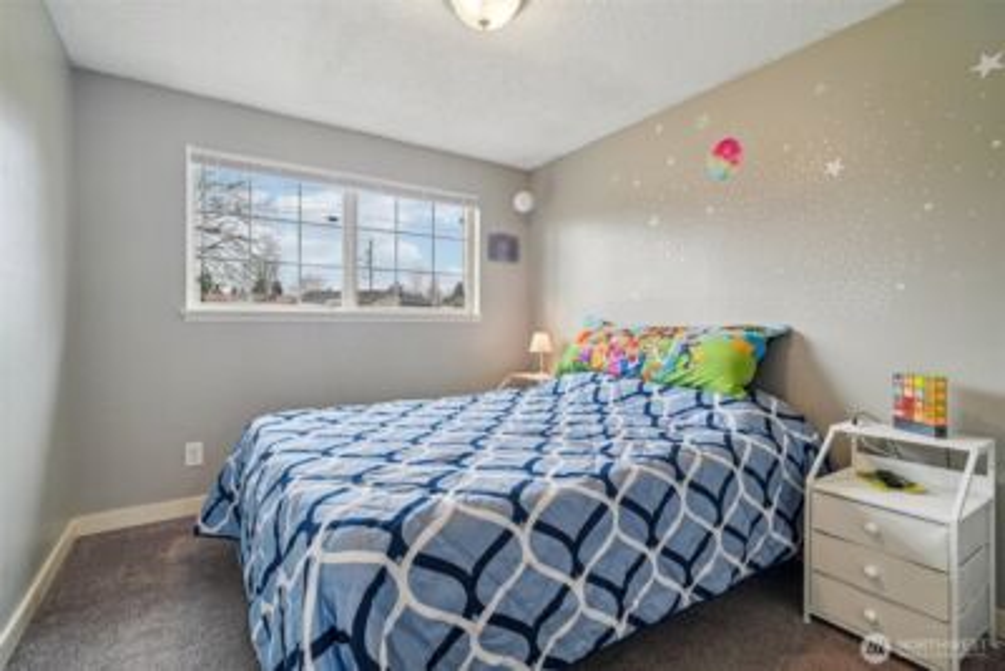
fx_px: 447
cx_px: 502
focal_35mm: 16
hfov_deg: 96.7
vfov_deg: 73.8
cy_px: 336
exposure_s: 1/125
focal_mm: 16
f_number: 8
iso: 1600
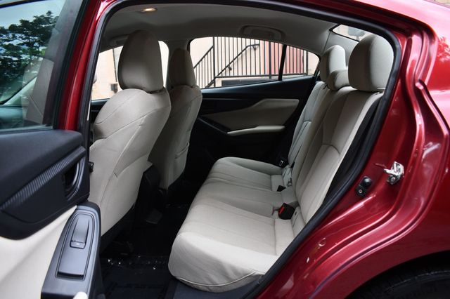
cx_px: 225
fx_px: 337
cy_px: 150
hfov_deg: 67.4
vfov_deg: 47.9
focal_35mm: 27
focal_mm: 18
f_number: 4.5
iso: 400
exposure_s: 1/250
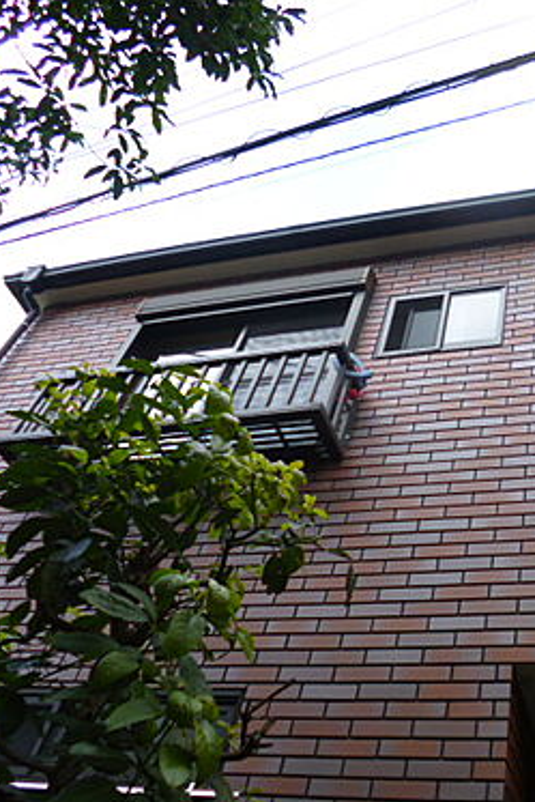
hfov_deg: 37.1
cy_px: 407
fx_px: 757
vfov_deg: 55.8
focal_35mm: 34
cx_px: 449
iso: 100
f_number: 2.5
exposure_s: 1/200
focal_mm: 4.3
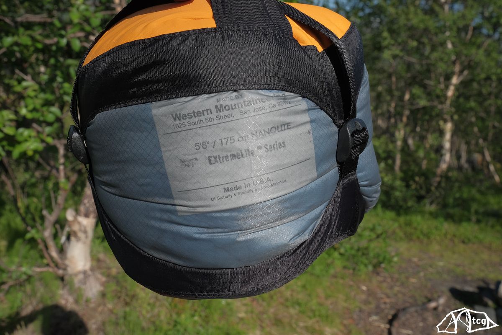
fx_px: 488
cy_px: 168
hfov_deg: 54.4
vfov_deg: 37.9
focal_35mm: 35
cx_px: 251
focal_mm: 23
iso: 400
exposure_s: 1/400
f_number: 11
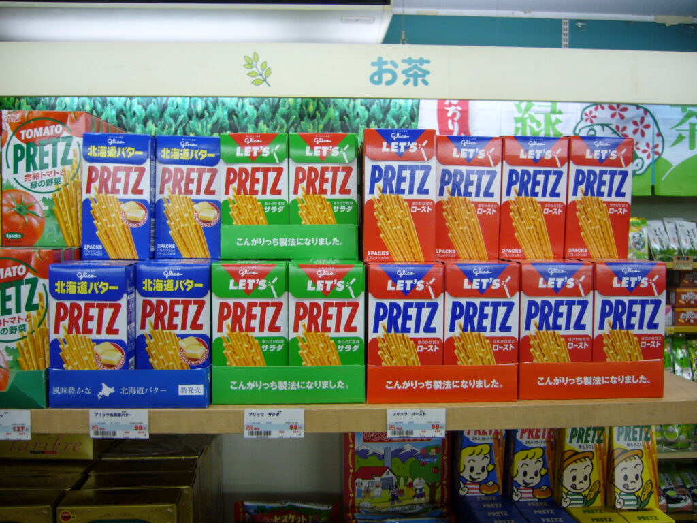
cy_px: 262
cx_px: 348
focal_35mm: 35
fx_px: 705
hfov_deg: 52.6
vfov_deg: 40.7
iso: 100
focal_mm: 5.8
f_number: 2.8
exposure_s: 1/40
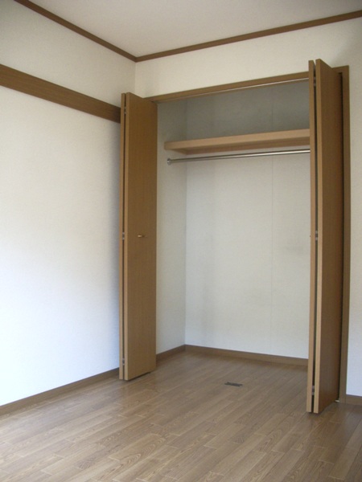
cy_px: 241
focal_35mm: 35
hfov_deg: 40.7
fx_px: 488
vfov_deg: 52.6
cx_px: 181
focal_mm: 5.8
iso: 160
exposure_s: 1/60
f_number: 2.6
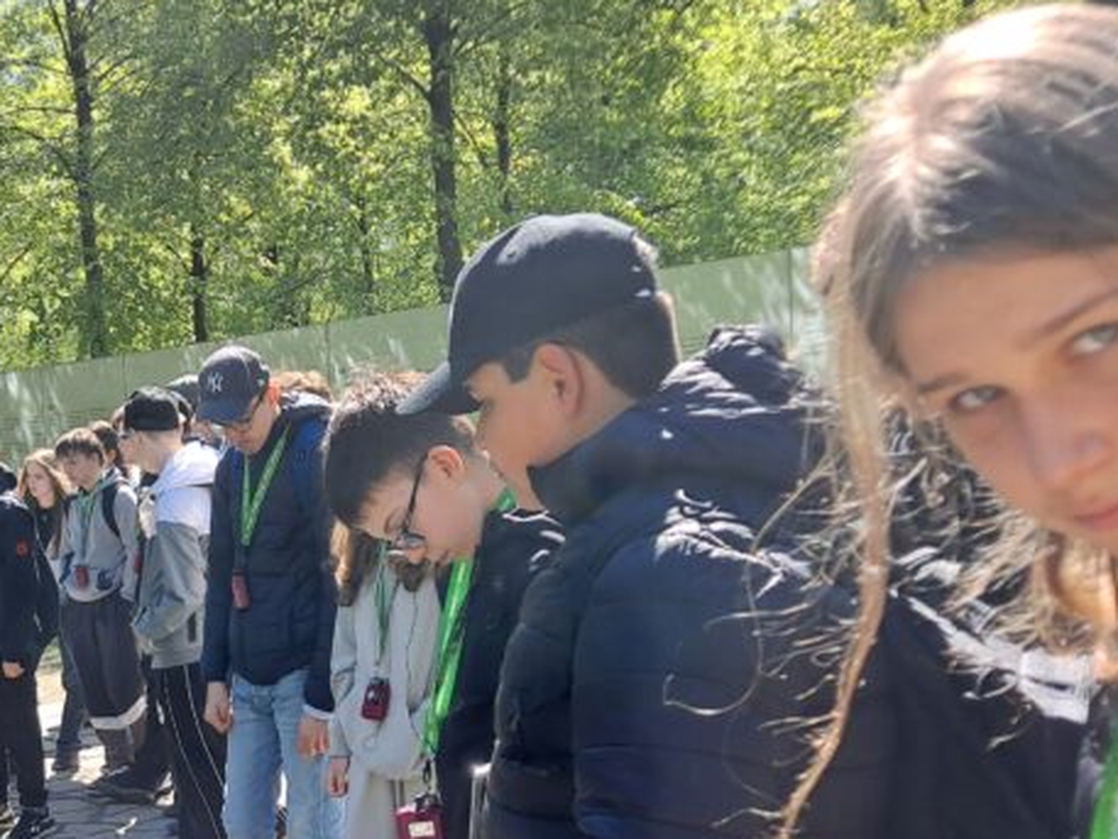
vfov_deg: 25.7
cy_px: 646
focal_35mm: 56
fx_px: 1809
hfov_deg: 33.0
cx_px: 174
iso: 32
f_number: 2
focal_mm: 4.6
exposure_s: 1/468
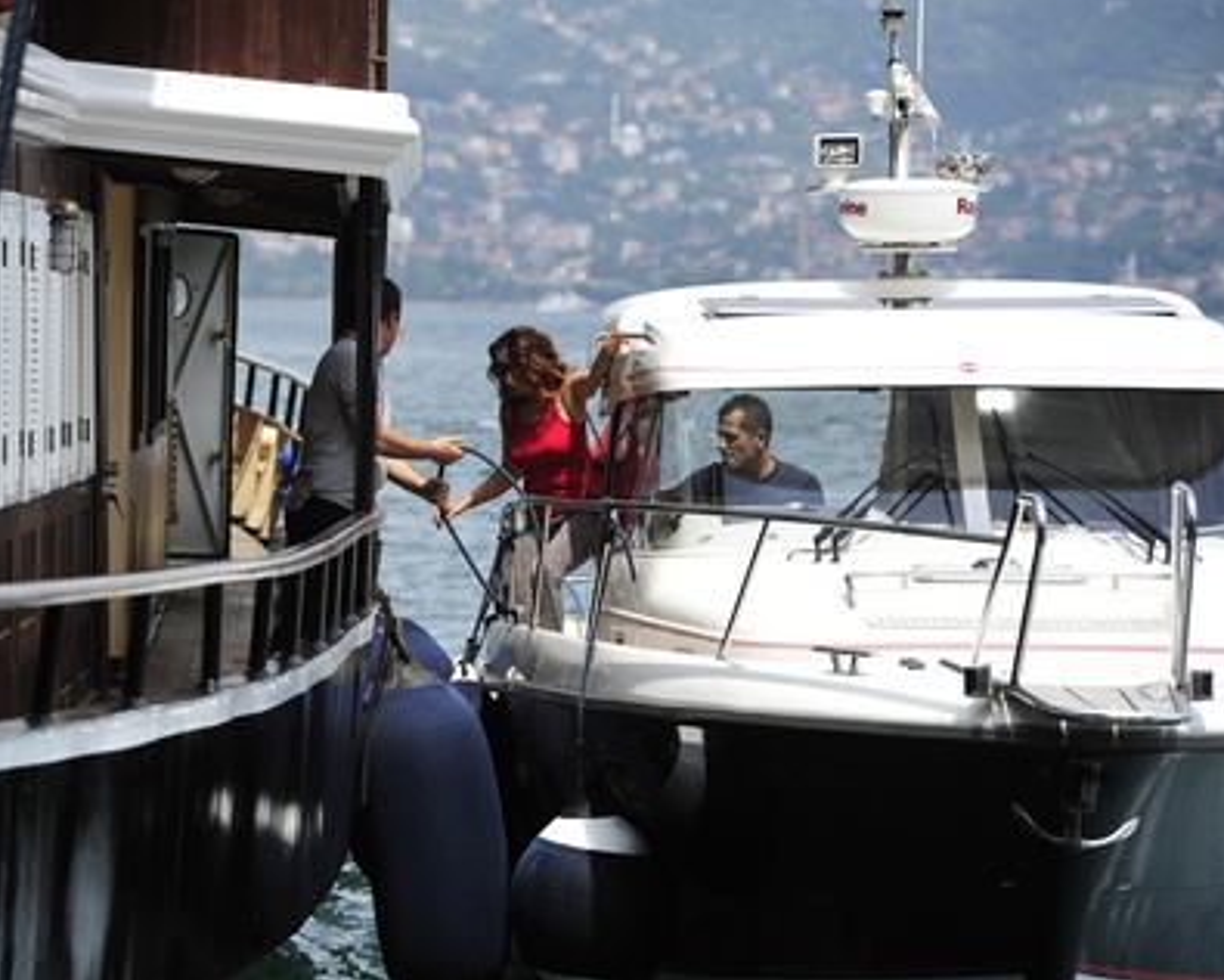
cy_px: 488
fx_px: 8259
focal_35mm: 228
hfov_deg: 8.5
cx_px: 511
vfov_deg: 6.8
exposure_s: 1/3200
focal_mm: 200
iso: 800
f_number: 5.6
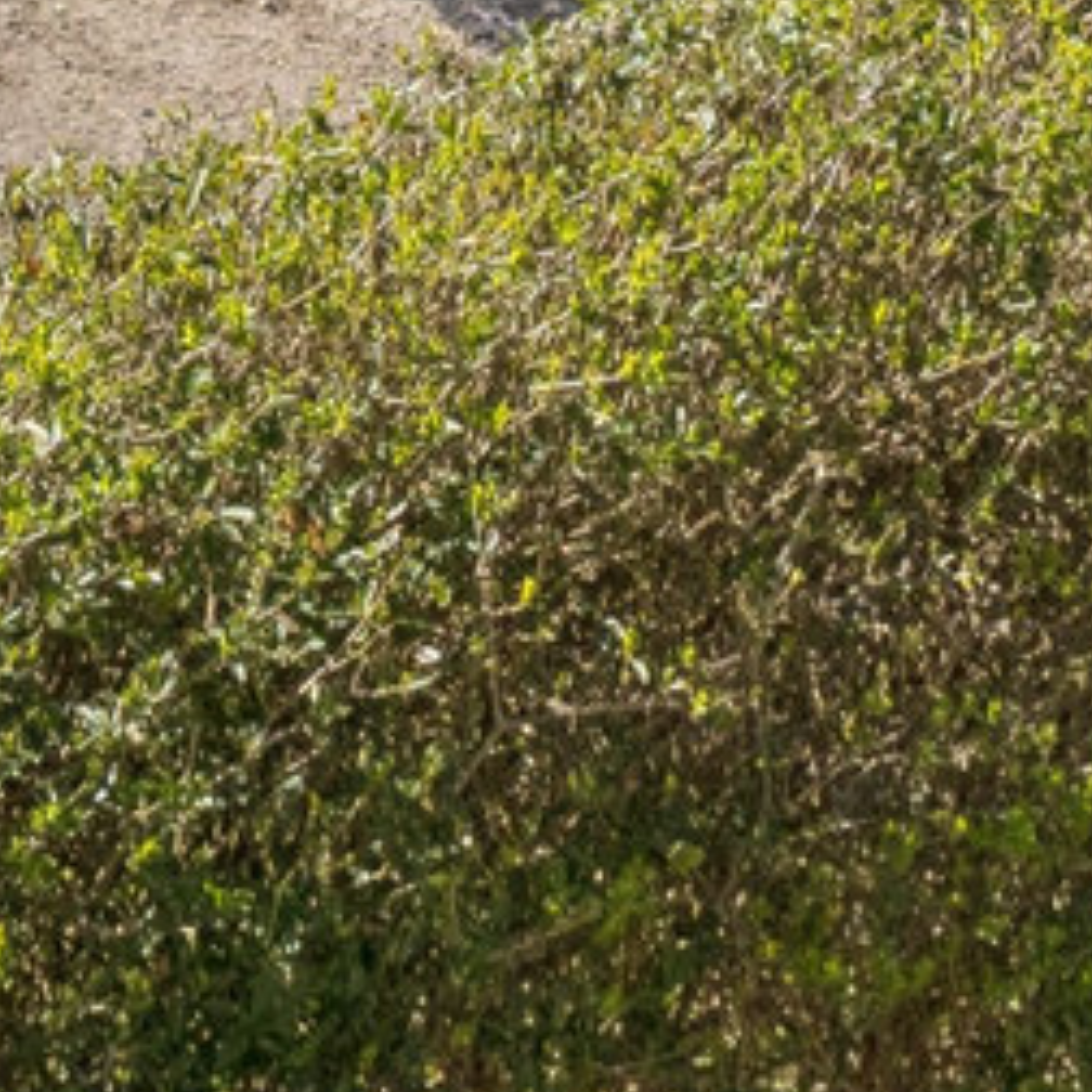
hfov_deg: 8.4
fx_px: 7209
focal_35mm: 202
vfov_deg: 7.8
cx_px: 1798
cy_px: -1928
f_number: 4
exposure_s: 1/2500
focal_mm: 20
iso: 250
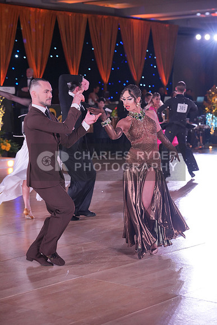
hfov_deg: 16.9
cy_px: 162
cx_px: 108
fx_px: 732
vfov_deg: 25.1
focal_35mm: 81
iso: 1600
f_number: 4
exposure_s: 1/400
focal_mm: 81
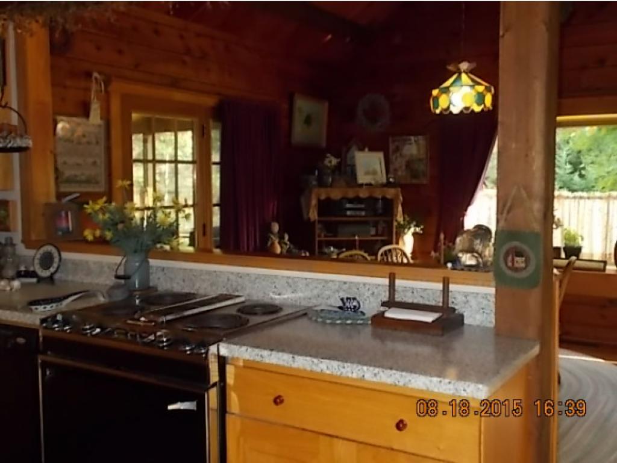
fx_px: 695
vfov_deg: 36.8
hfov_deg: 47.8
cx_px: 308
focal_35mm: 39
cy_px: 232
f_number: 3.9
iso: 250
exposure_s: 1/30
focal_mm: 6.9
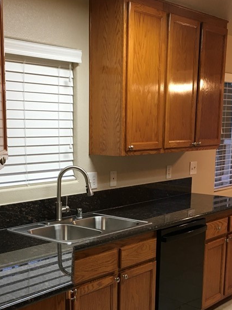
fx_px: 474
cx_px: 86
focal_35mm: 53
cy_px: 226
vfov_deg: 35.5
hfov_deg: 27.4
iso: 80
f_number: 2.2
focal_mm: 4.15
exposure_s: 1/30
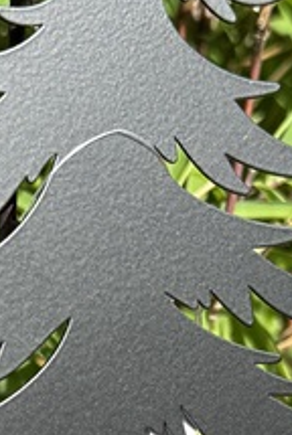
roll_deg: -0.2
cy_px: 554
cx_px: 65
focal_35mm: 139
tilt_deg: -6.3
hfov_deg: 9.9
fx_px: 1686
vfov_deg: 14.2
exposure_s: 1/1721
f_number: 1.78
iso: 80
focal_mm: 6.76
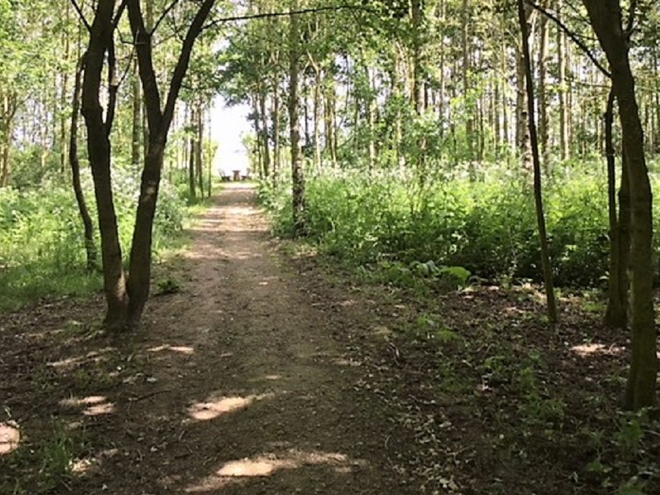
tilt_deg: -0.9
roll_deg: +0.6
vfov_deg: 37.6
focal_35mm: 38
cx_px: 303
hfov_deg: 48.9
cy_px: 197
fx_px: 724
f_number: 2.4
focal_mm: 3.3
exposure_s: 1/105
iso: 25
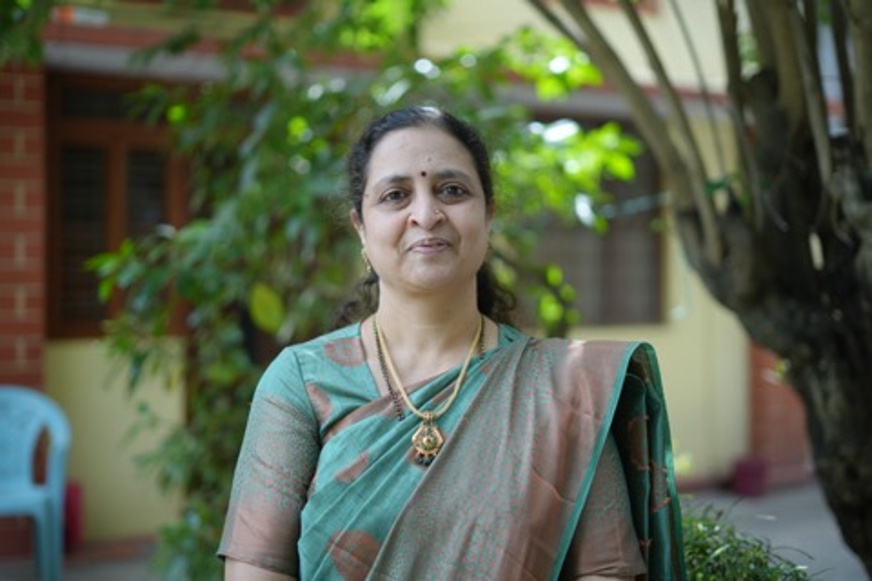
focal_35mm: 50
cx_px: 436
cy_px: 290
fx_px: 1211
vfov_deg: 27.0
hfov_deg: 39.6
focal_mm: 50
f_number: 1.8
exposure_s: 1/1000
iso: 250
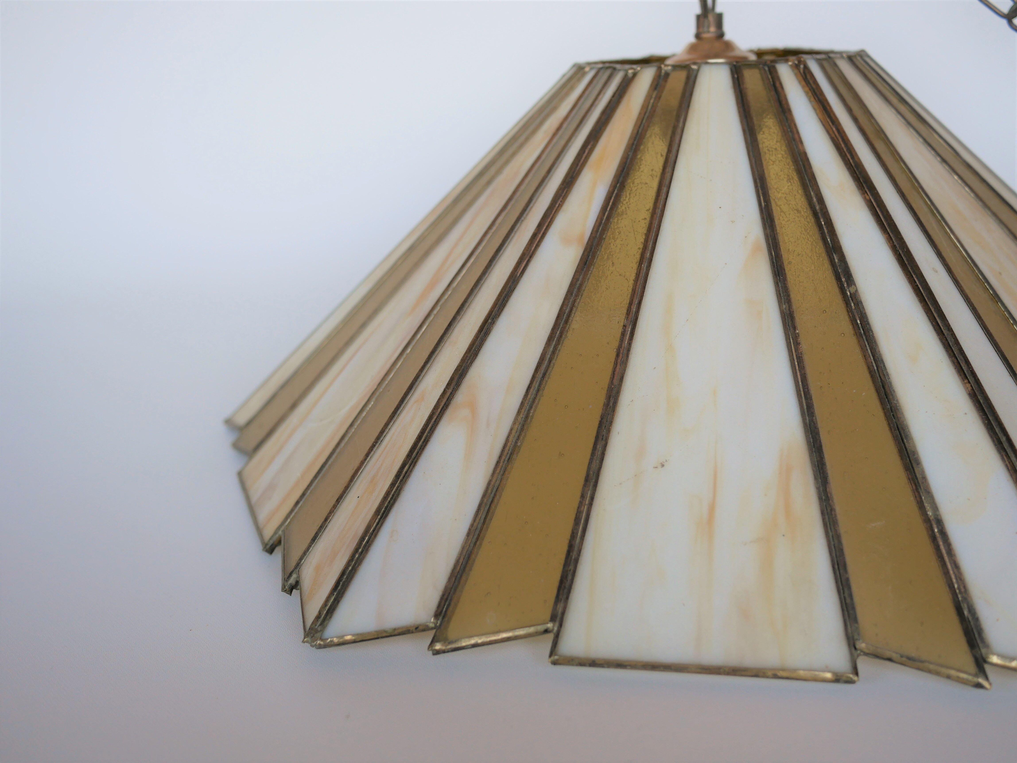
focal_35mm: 40
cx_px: 508
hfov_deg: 46.8
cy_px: 382
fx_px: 1176
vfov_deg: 36.0
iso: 200
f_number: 2.5
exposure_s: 1/250
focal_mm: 20
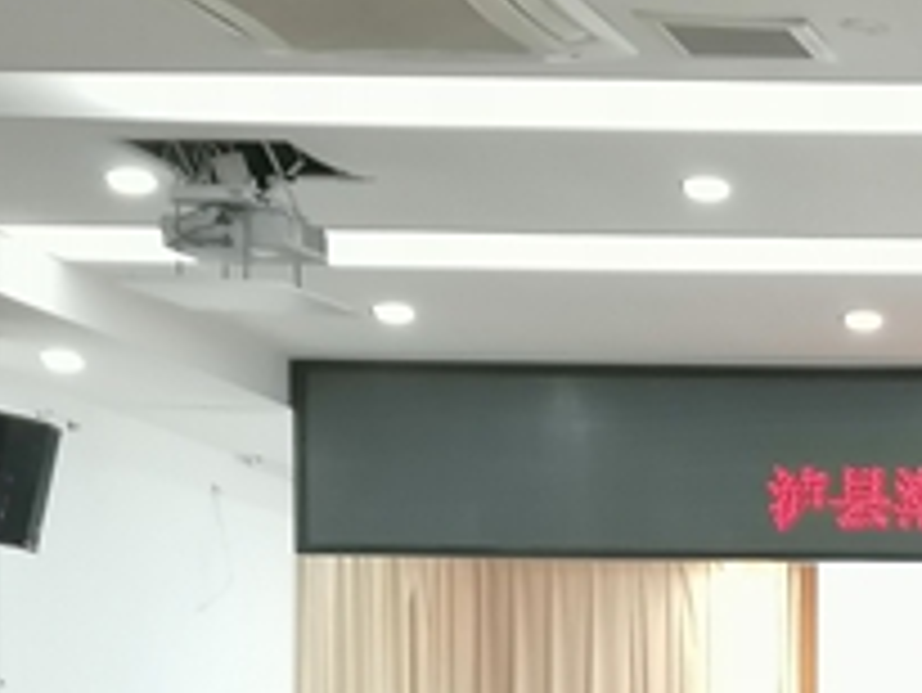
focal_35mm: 128
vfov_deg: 11.2
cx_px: 1417
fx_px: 3411
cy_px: 1026
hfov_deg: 14.3
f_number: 1.8
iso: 200
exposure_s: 1/33.3
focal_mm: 5.3
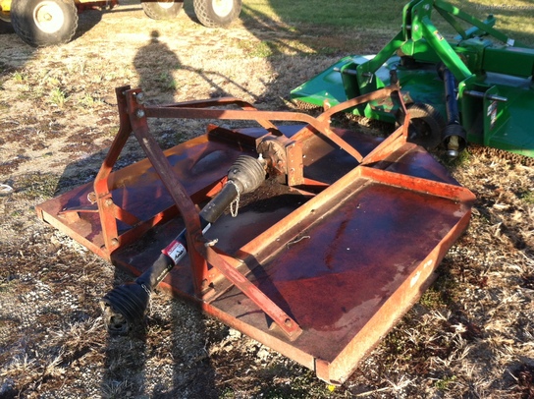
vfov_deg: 40.6
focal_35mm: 35
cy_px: 200
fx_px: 539
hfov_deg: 52.7
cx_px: 267
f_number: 2.8
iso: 80
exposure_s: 1/143
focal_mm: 3.85
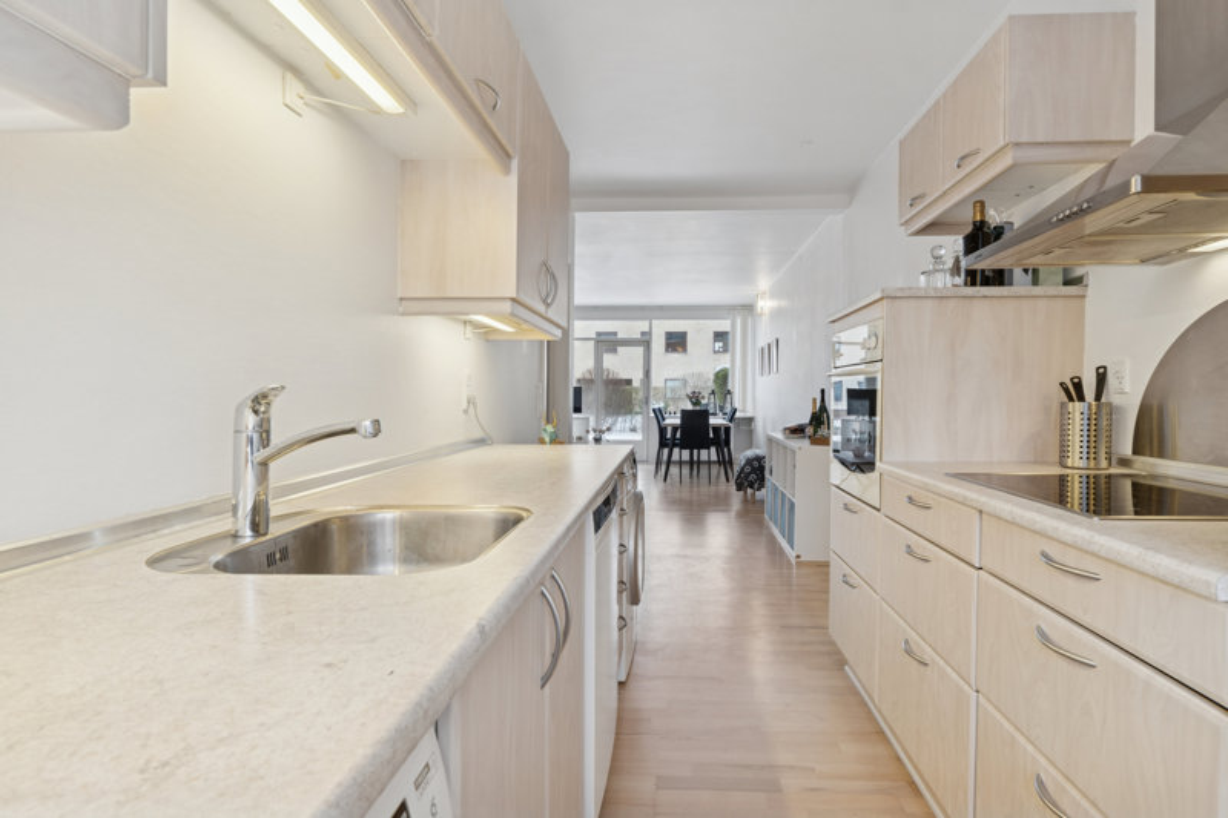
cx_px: 614
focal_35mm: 19
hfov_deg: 87.7
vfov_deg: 65.2
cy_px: 409
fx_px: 639
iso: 200
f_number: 8
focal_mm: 12.5
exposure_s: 1/13
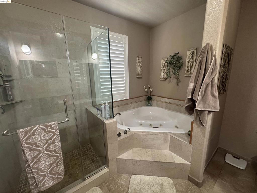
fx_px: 104
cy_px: 96
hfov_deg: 102.1
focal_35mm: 14
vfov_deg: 85.7
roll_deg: +1.5
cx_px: 128
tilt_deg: -11.6
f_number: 2.2
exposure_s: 1/60
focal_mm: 2.22
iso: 200
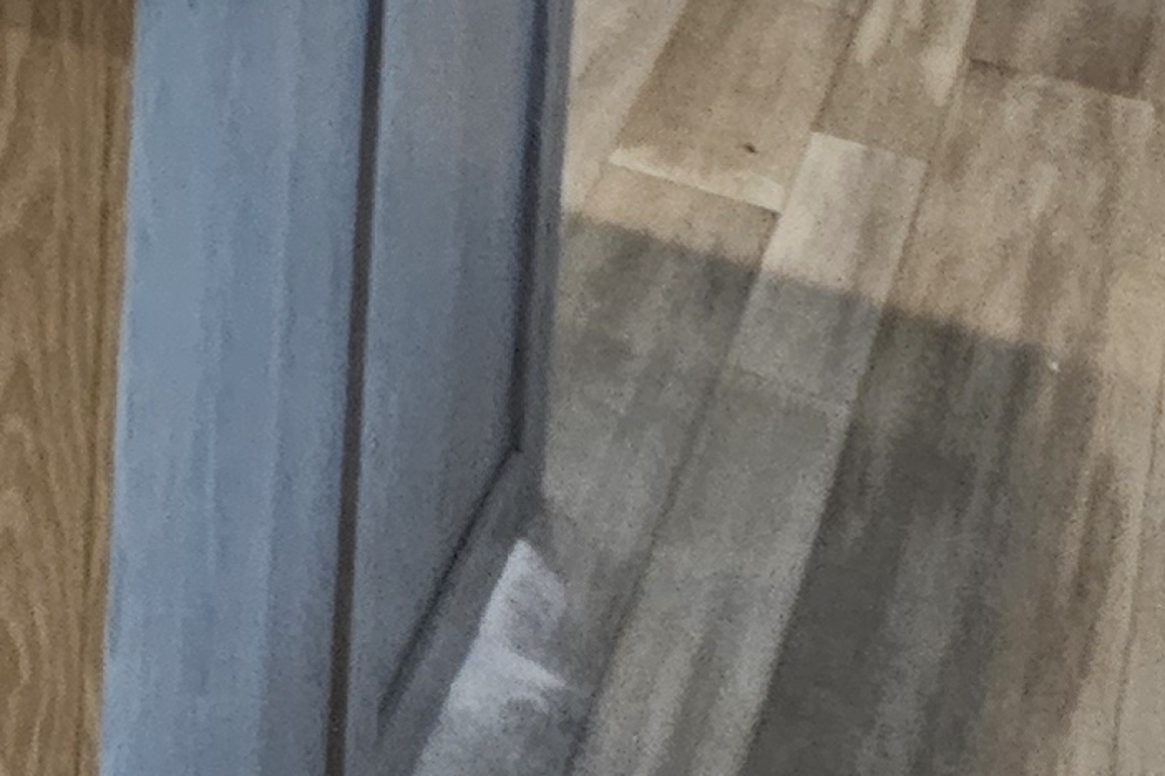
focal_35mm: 77
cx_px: -609
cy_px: -889
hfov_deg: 21.7
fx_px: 2492
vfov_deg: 14.1
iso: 250
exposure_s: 1/60
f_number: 2.2
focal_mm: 2.2
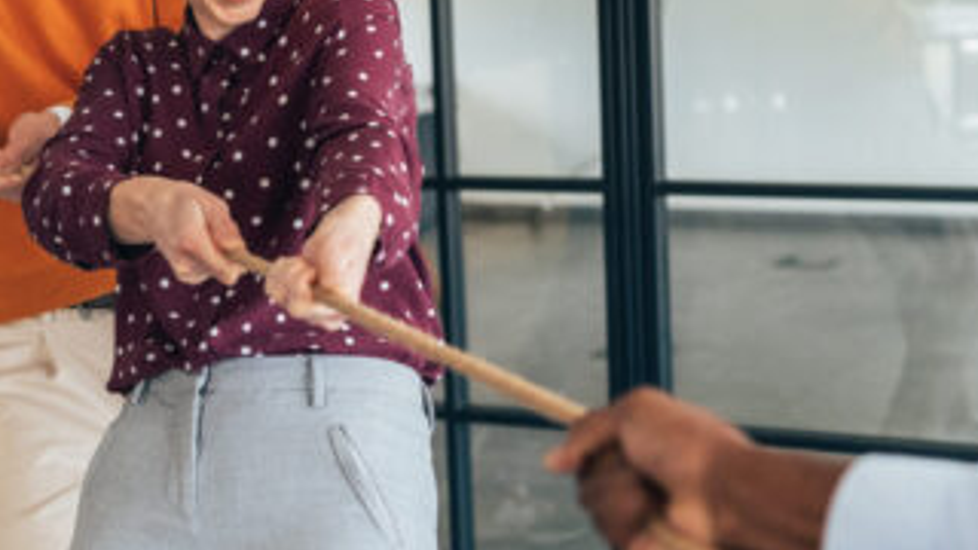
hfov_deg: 23.9
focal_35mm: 88
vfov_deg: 13.7
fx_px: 2282
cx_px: 241
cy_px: 186
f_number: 2.2
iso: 640
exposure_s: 1/500
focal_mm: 35
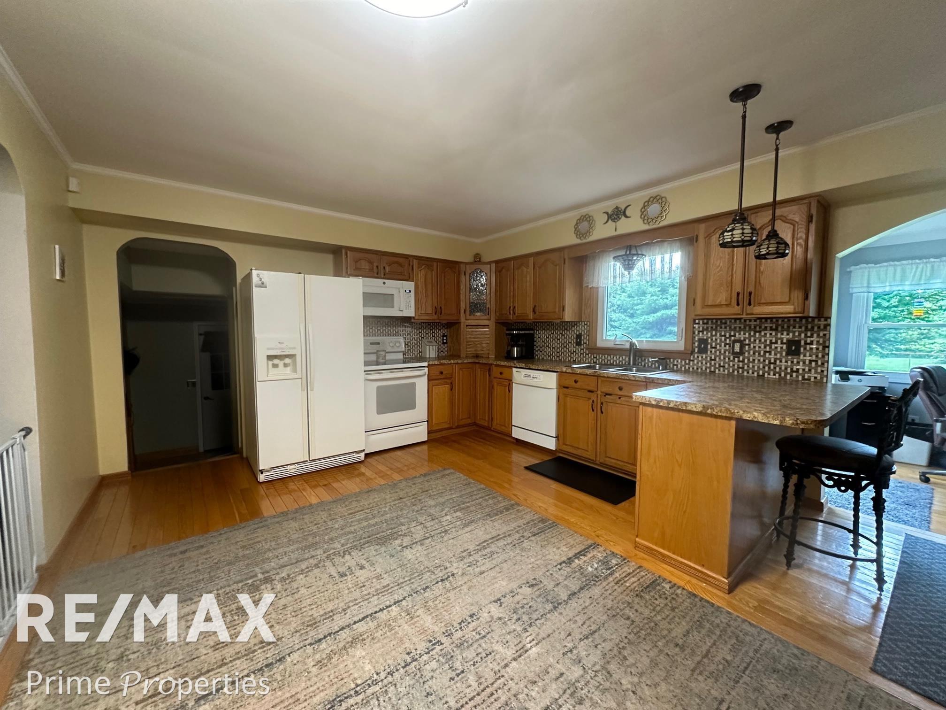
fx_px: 383
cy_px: 355
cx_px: 473
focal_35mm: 14
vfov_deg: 85.7
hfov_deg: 102.1
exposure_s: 1/60
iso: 400
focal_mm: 2.22
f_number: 2.2
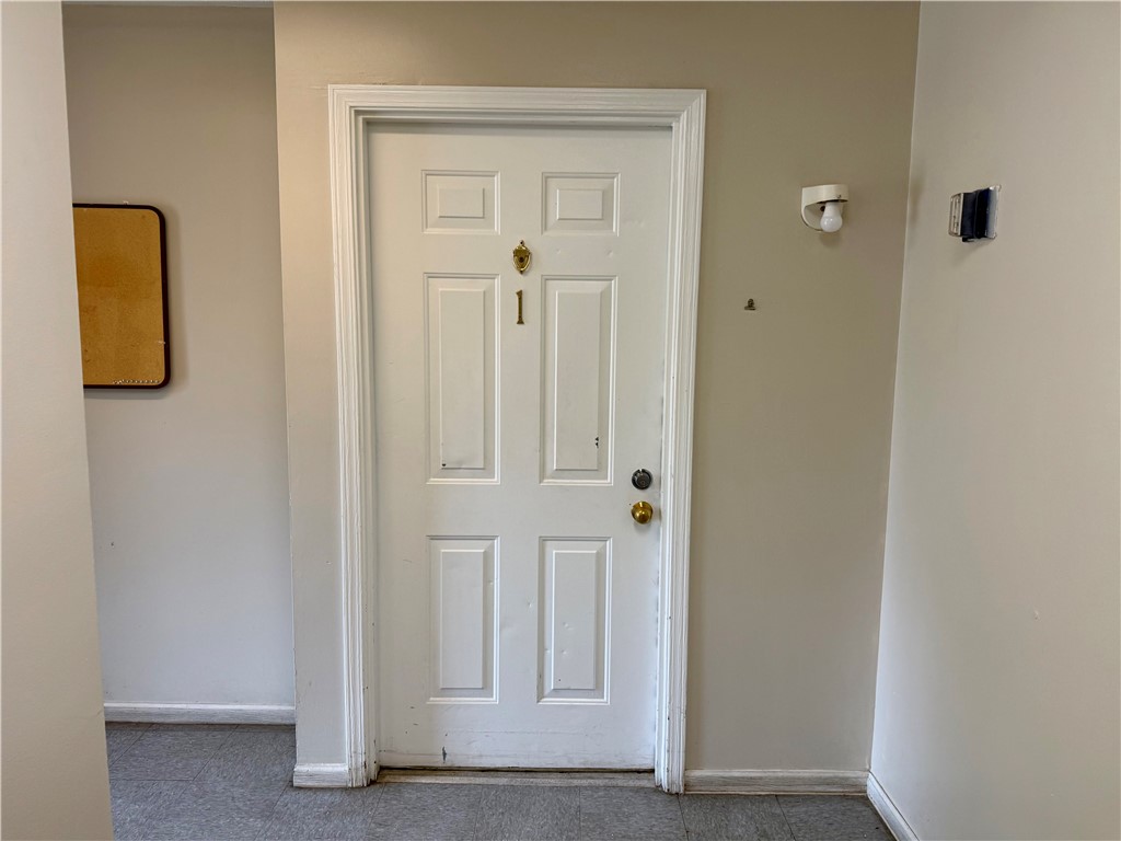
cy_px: 420
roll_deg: +1.2
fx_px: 777
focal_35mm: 24
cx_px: 560
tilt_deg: -3.3
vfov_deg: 56.8
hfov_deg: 71.6
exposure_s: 1/107
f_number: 1.78
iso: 100
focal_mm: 6.76
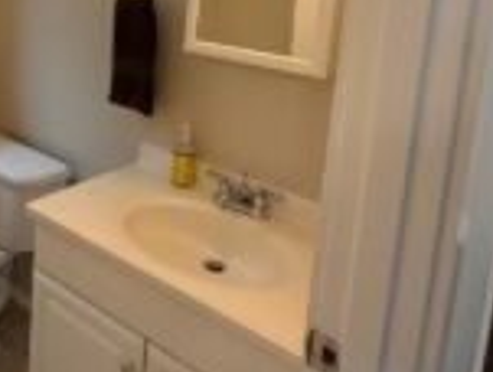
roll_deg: -3.0
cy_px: 36
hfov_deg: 48.0
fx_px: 528
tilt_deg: -8.2
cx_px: 118
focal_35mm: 37
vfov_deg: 36.4
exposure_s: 1/60
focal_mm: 2.22
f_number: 2.2
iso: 200
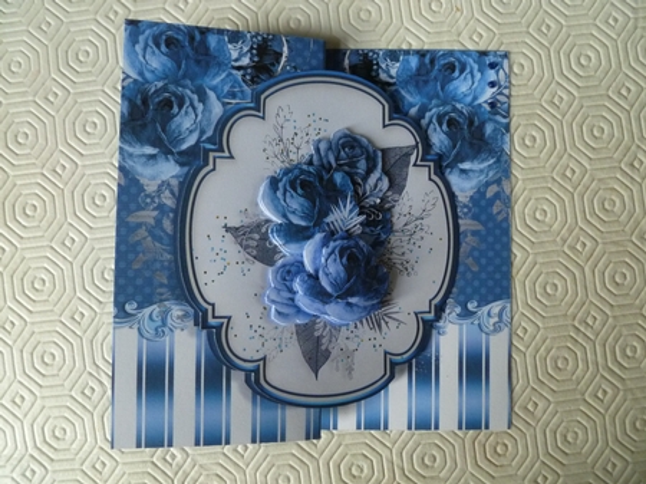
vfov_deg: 49.7
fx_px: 522
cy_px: 242
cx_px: 323
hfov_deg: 63.5
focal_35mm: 28
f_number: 3.3
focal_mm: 5
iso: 400
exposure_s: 1/25
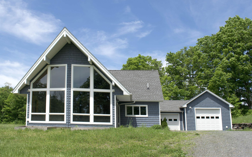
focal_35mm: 34
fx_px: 233
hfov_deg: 56.7
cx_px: 127
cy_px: 73
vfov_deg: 37.2
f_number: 9
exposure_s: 1/320
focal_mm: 22
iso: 100
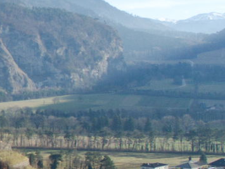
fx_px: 703
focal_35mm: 108
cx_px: -160
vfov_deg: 13.7
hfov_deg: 15.9
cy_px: 80
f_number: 2.8
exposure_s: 1/470
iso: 100
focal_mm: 3.61
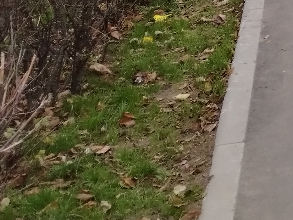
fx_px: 872
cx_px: 611
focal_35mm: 103
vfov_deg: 12.4
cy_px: -237
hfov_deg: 15.0
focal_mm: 5.25
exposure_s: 1/100
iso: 300
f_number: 1.75
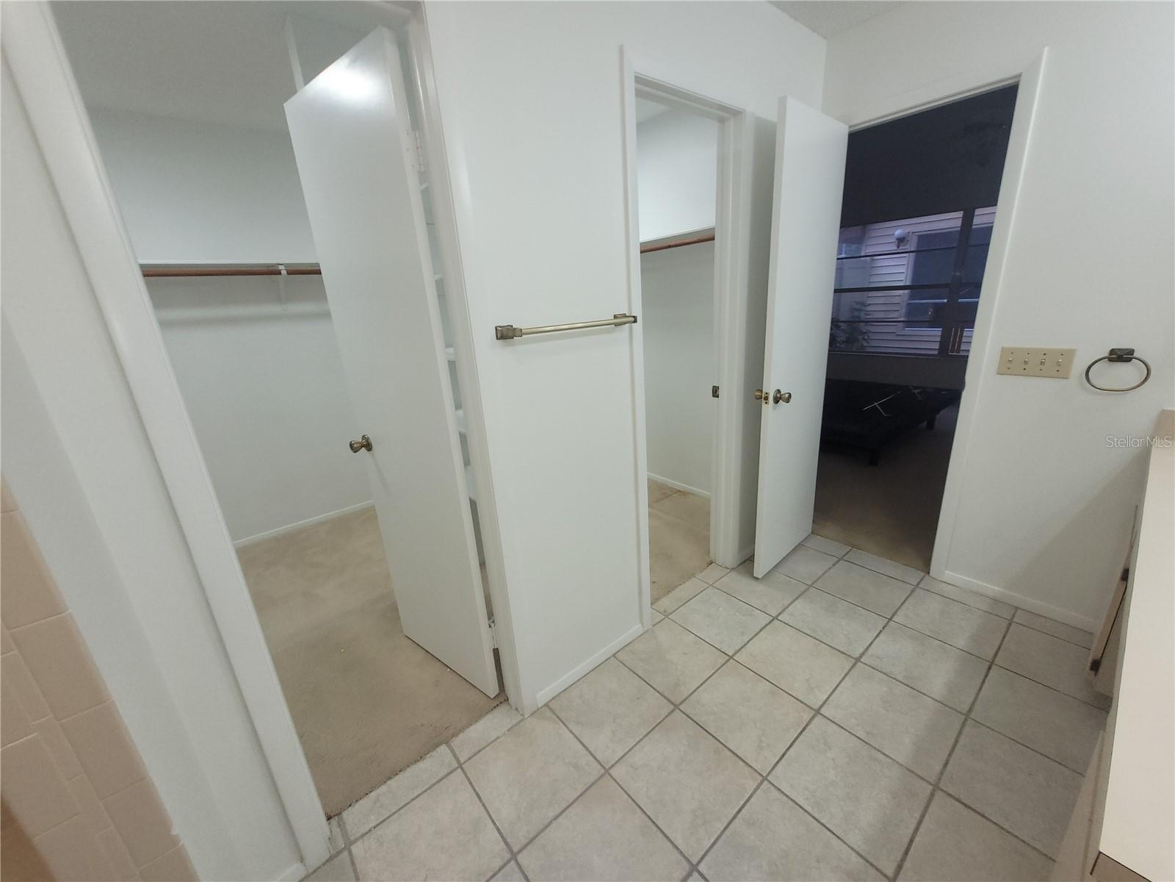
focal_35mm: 13
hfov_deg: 106.2
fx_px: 441
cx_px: 588
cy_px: 441
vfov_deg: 89.9
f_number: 2.2
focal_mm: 1.74
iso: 80
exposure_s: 1/60
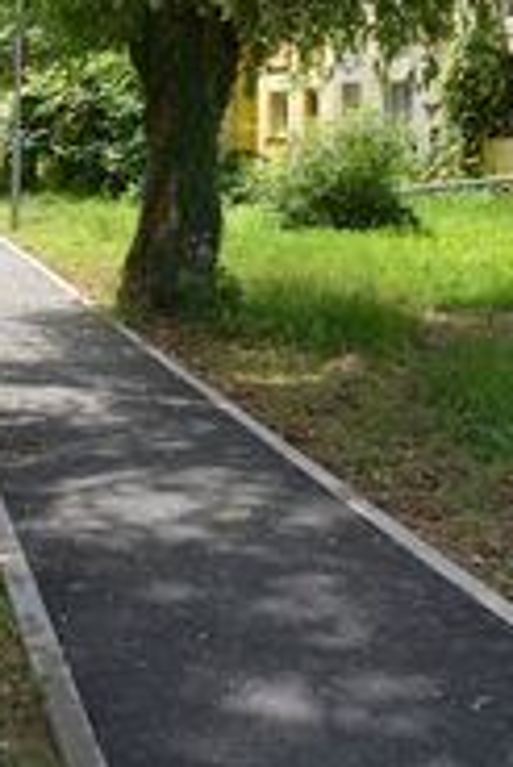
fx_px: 1537
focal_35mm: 72
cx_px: 246
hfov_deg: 18.9
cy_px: 104
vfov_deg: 27.2
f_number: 8
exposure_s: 1/250
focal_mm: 23
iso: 200
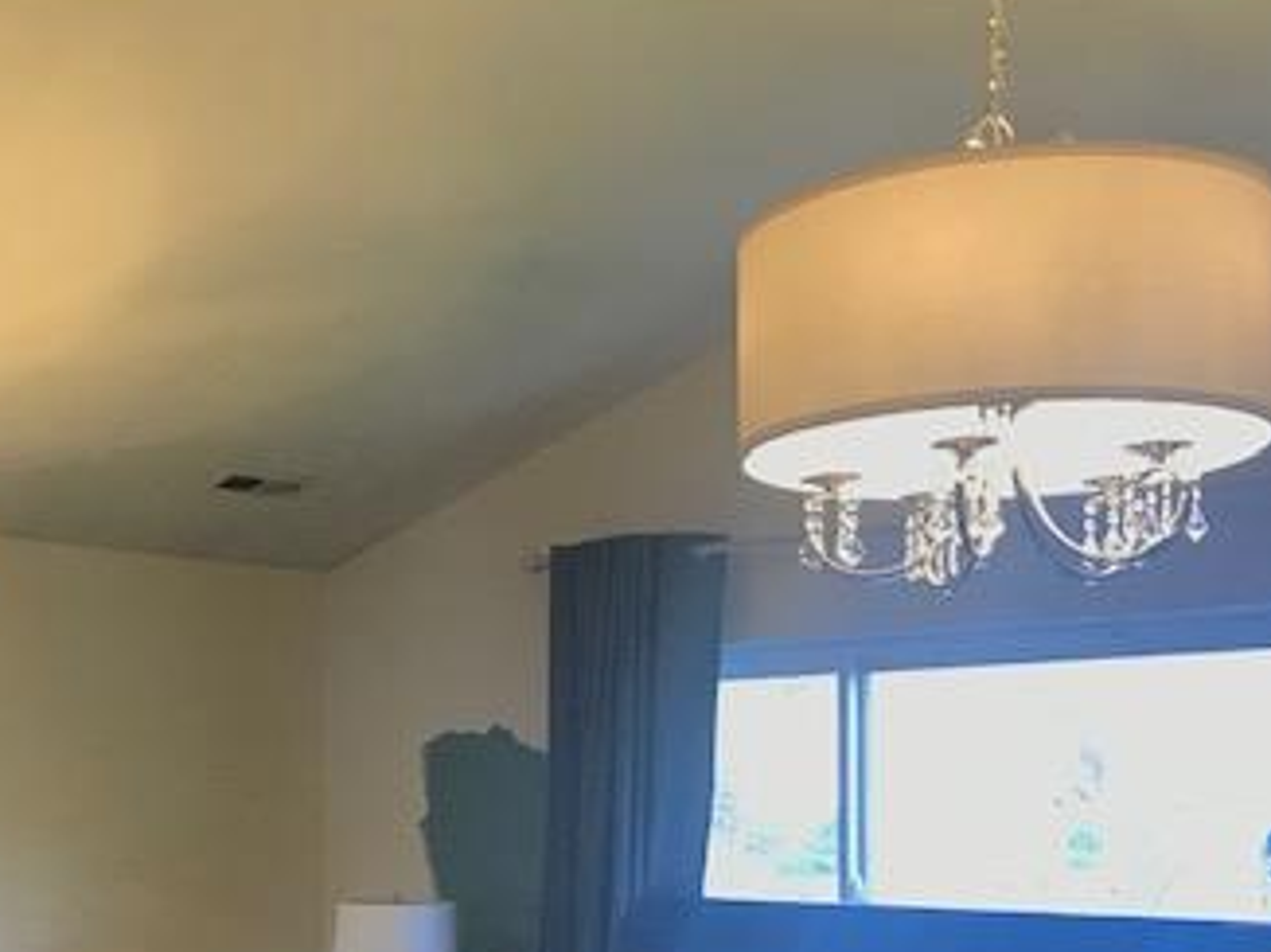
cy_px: 761
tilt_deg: +0.7
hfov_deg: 34.0
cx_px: 269
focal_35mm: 55
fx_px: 2018
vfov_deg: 26.1
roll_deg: -0.3
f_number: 1.8
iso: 32
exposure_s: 1/30
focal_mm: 3.99
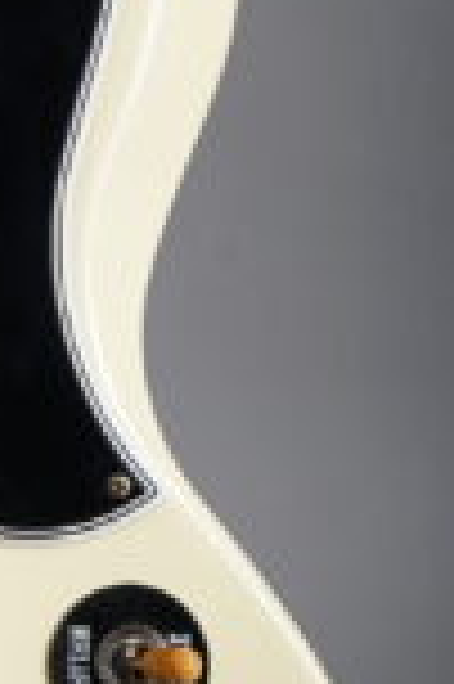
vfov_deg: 7.8
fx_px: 5024
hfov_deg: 5.1
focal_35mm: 265
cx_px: -393
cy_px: 225
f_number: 8
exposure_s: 1/160
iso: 160
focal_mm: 70
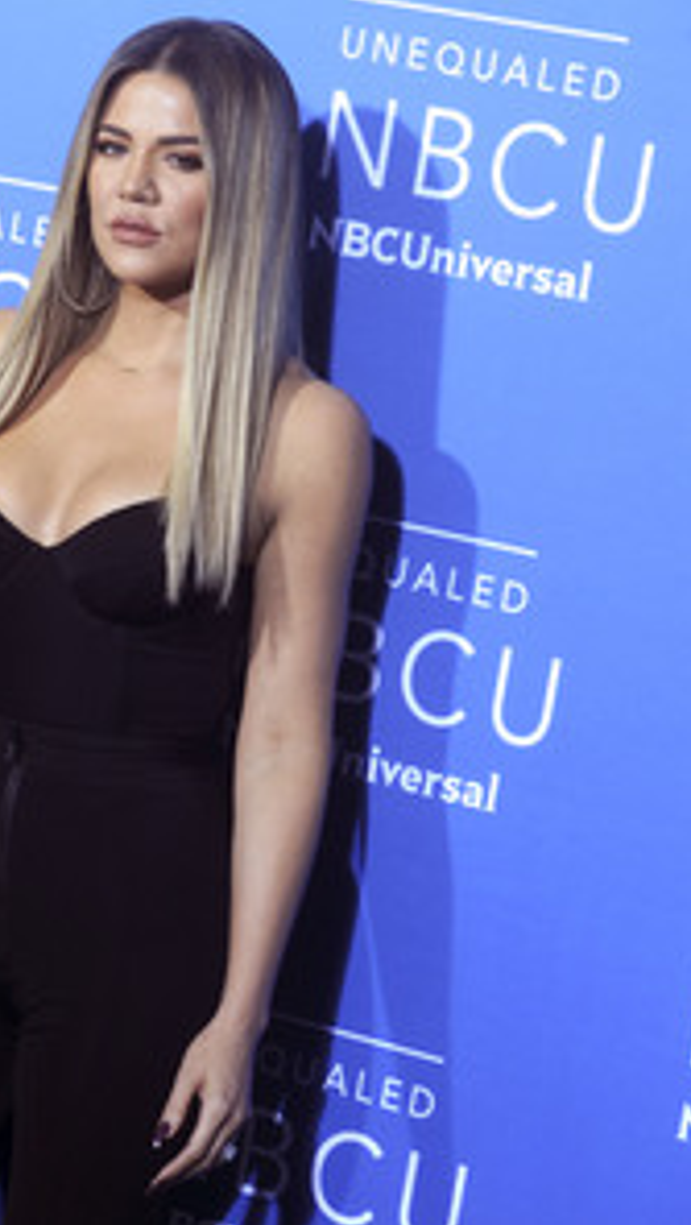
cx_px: -83
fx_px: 5427
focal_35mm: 167
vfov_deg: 12.9
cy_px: 612
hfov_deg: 7.2
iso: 800
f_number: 5
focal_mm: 105
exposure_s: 1/400
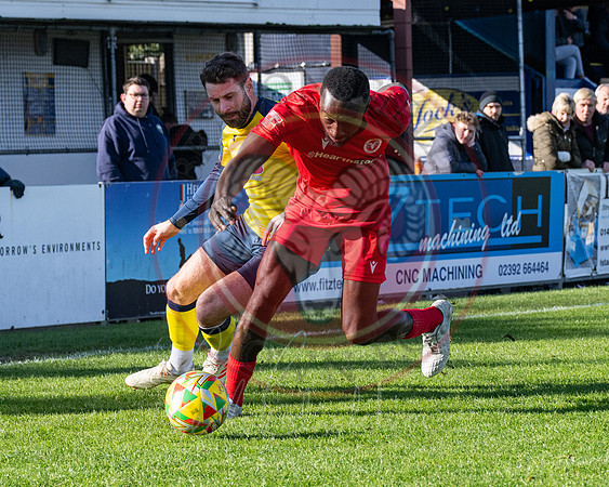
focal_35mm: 173
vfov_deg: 8.9
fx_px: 3111
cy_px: 263
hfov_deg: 11.1
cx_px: 511
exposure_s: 1/2000
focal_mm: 70
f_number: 4.5
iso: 400
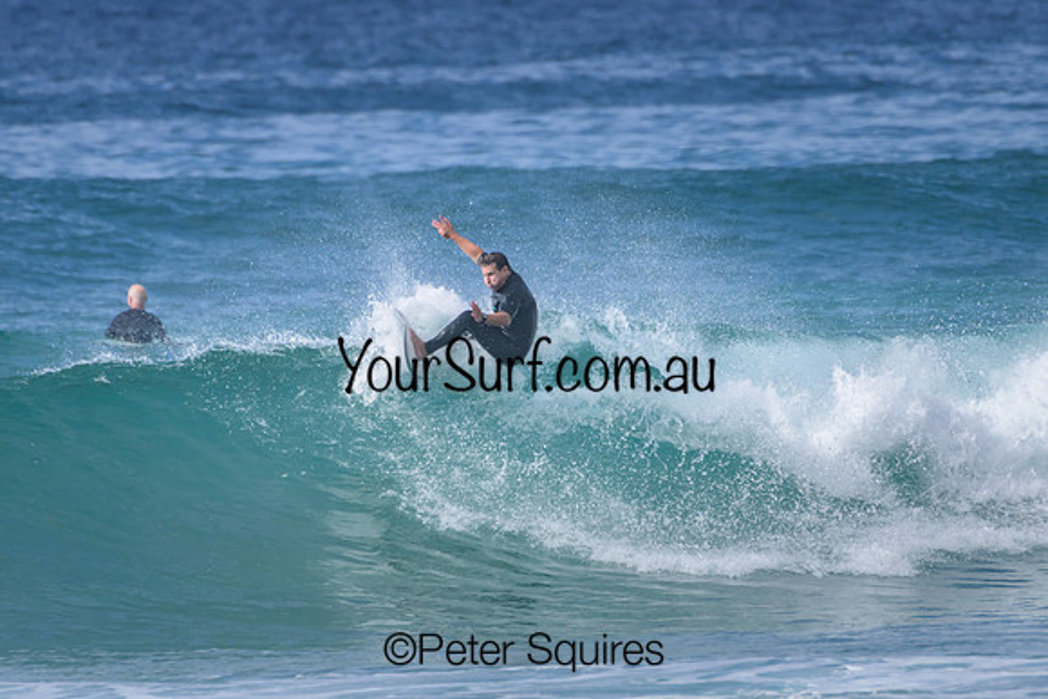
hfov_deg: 2.1
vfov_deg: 1.4
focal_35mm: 1000
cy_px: 350
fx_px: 29117
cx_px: 524
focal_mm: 1000
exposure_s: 1/2000
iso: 900
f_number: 11
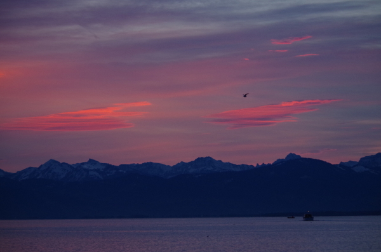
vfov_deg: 7.6
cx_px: 190
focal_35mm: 180
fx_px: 1900
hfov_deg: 11.4
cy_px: 126
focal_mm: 120
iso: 800
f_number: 4.5
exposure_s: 1/180
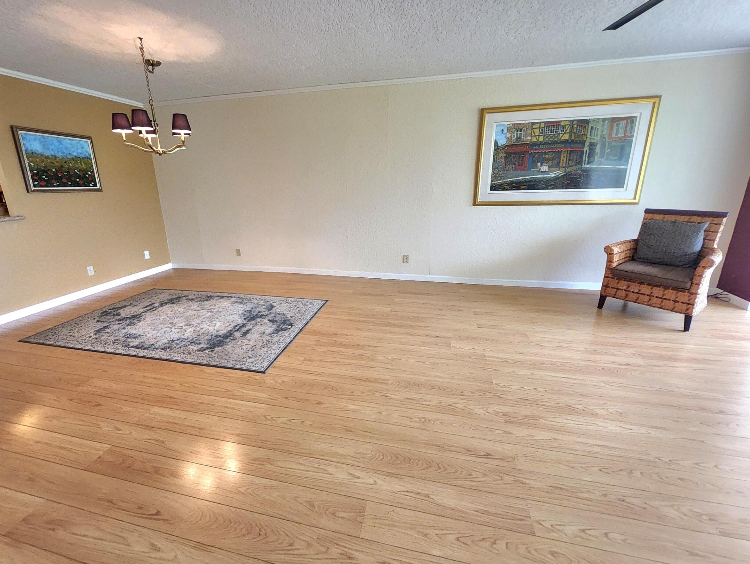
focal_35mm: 14
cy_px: 271
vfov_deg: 85.7
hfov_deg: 101.9
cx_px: 354
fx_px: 304
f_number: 2.2
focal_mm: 1.13
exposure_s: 1/60.2
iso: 320
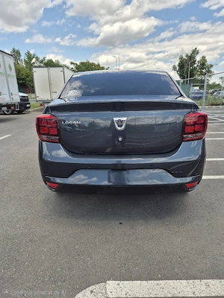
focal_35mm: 23
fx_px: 198
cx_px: 112
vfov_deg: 73.9
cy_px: 149
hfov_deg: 58.9
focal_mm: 5.4
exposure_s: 1/1250
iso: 25
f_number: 1.8
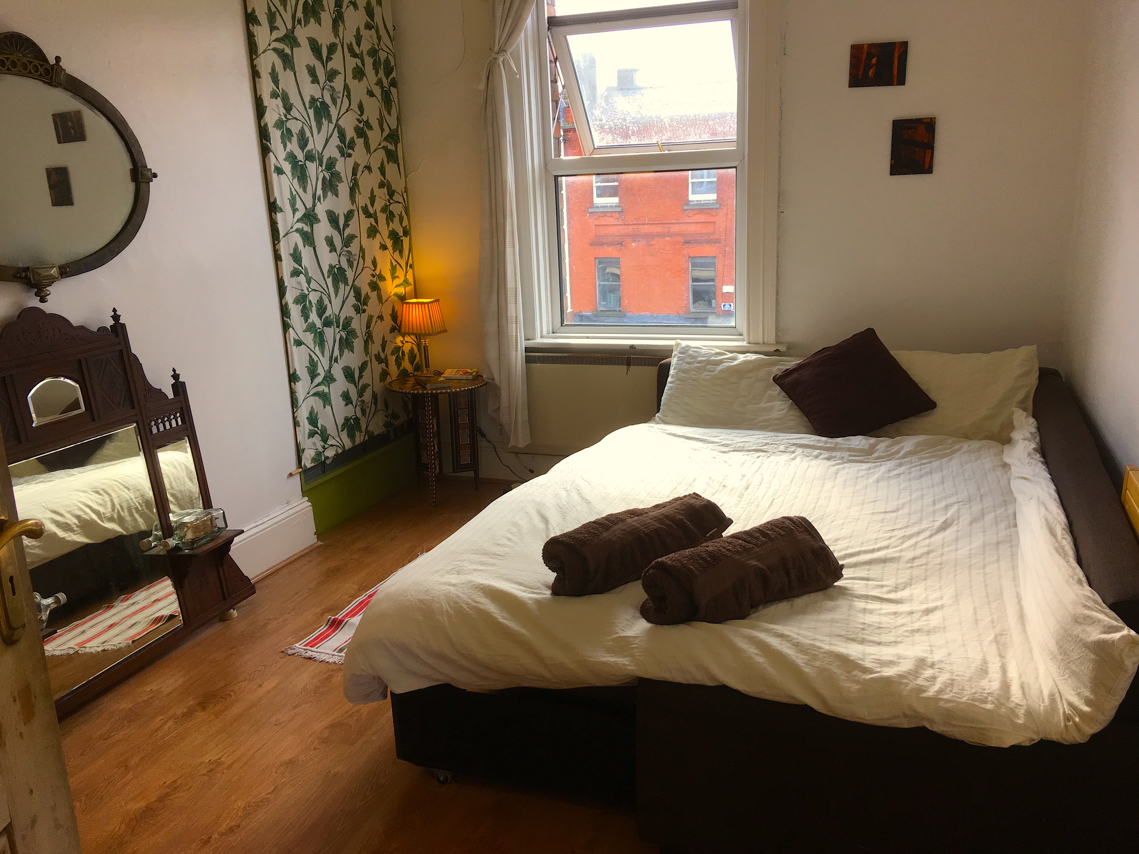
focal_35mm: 29
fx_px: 954
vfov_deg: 48.2
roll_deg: +2.8
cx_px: 570
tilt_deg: -15.5
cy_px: 427
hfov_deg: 61.7
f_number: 2.2
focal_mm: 4.15
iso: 40
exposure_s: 1/100
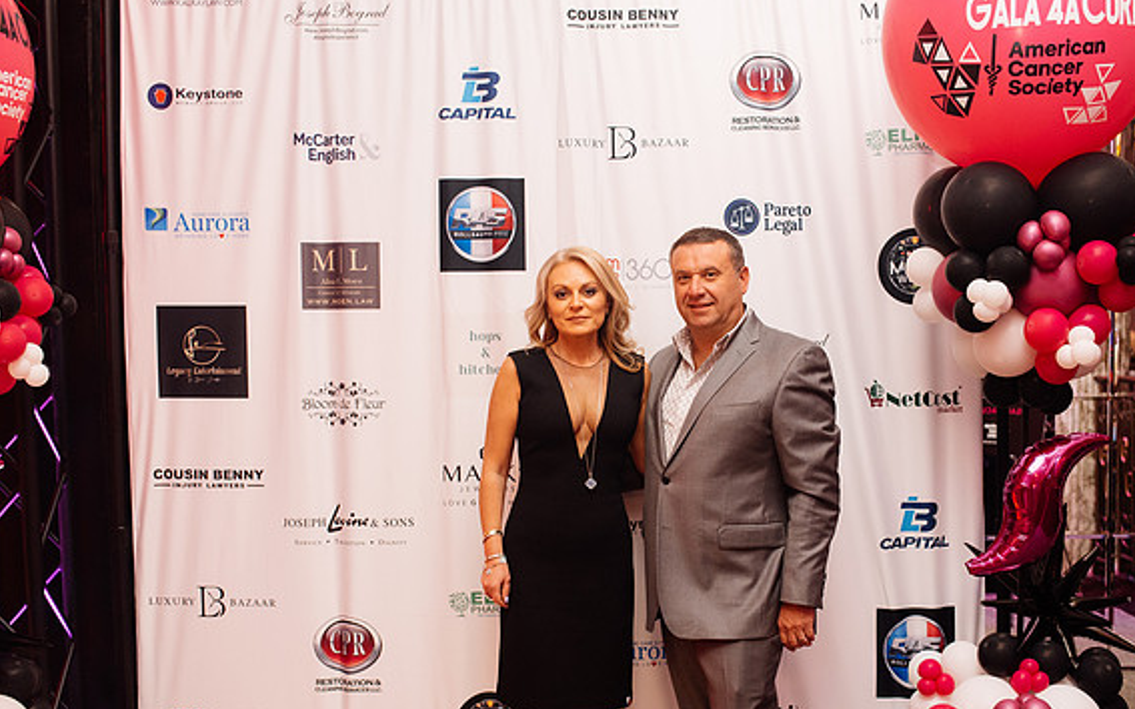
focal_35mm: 42
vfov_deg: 30.4
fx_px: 1299
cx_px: 601
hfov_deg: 47.2
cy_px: 422
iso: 2500
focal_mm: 35
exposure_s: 1/200
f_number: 3.2
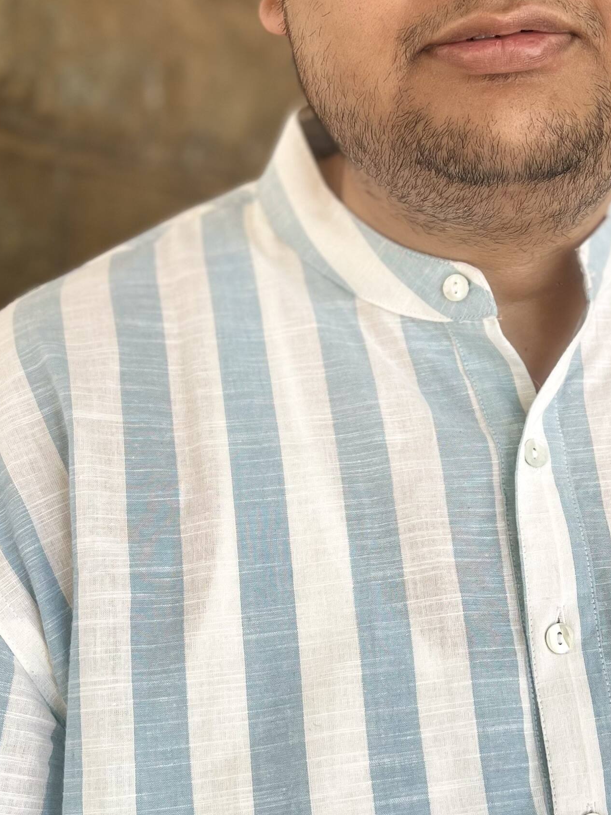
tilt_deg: +3.9
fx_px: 1459
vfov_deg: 30.8
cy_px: 221
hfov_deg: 23.5
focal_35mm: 62
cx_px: 428
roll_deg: -1.9
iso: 40
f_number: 1.5
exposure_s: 1/121
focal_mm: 5.7
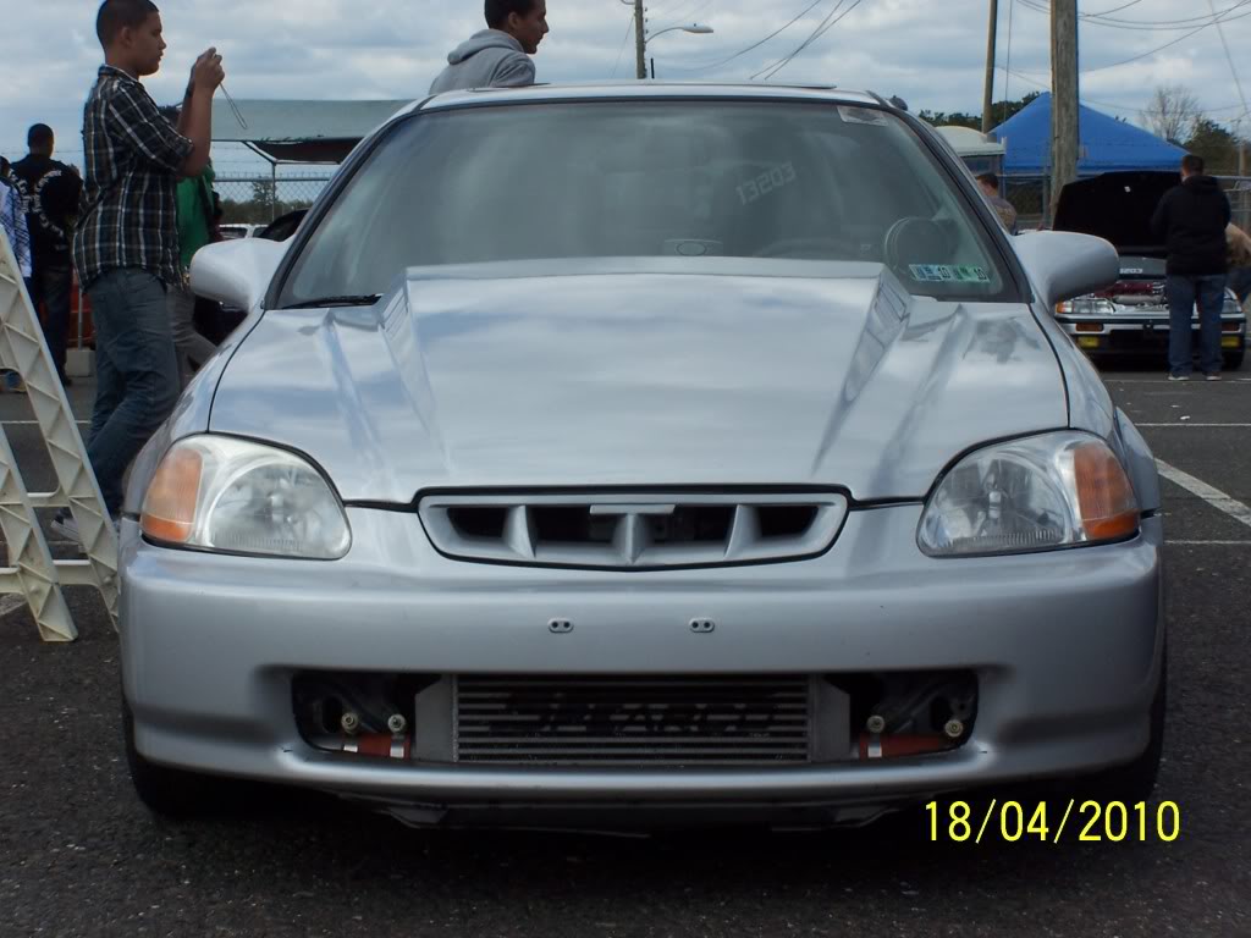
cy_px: 469
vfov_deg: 19.6
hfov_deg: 26.0
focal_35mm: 75
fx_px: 2710
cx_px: 626
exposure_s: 1/350
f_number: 6.3
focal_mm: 12.4
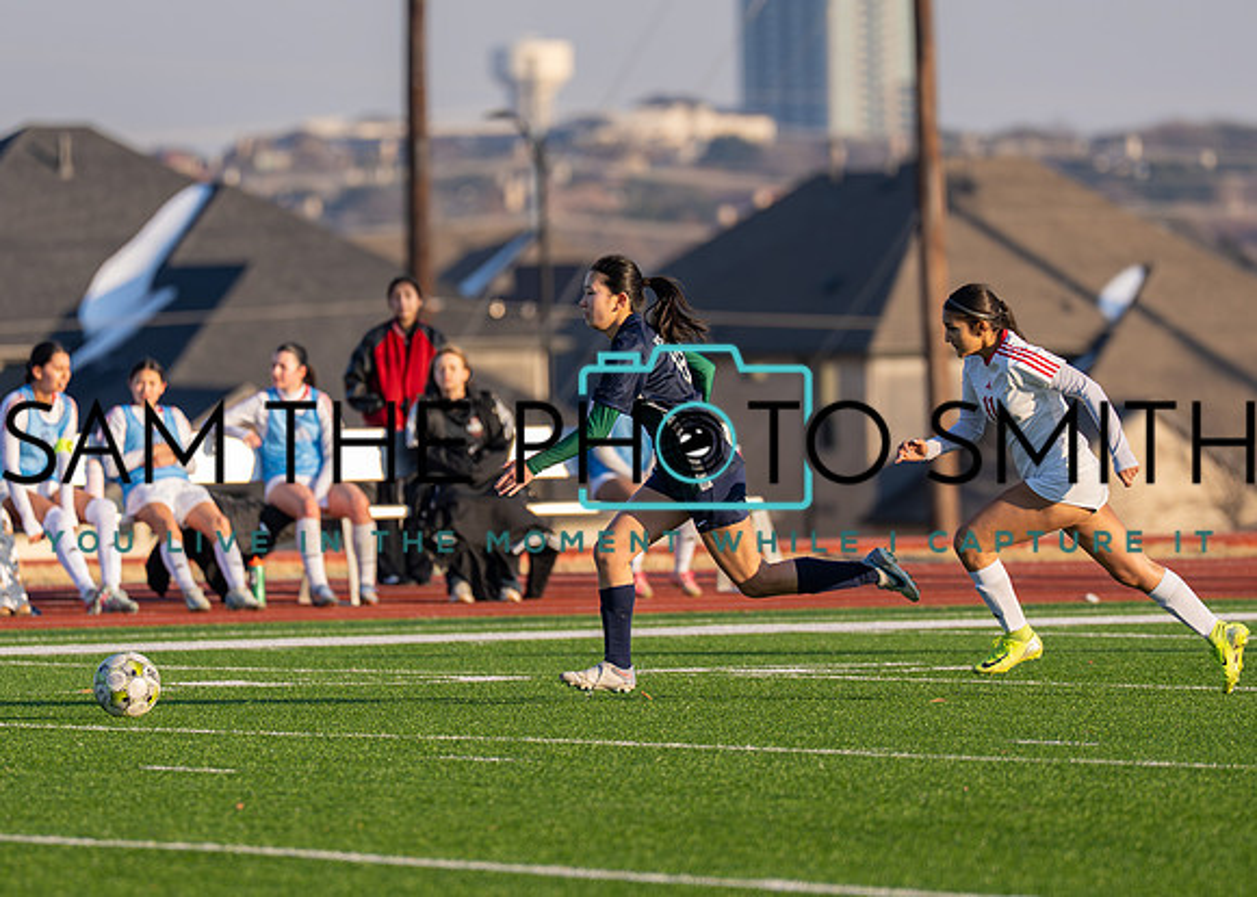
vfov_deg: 3.5
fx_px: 14655
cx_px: 608
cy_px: 429
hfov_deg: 4.9
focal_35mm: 411
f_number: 2.8
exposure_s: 1/2500
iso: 200
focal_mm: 200
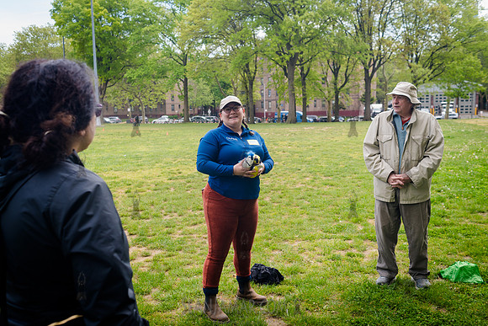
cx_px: 244
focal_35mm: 35
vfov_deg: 37.9
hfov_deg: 54.4
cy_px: 163
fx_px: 475
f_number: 5
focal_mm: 35
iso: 200
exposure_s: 1/320
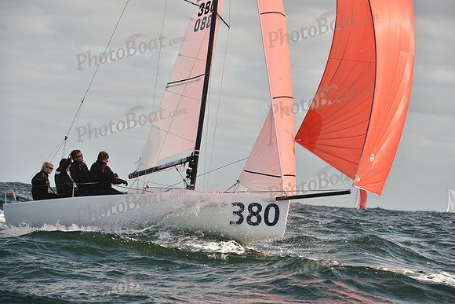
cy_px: 152
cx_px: 228
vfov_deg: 6.9
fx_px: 2528
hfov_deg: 10.3
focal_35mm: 200
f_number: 7.1
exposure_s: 1/1000
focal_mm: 200
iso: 320
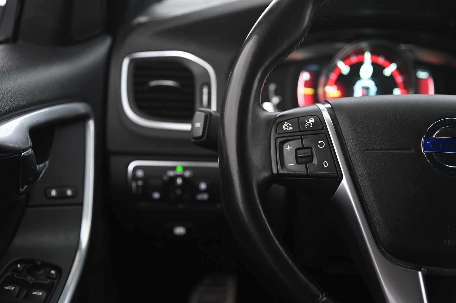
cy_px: 152
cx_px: 228
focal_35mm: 58
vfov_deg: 23.3
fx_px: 734
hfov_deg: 34.5
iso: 2000
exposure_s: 1/15
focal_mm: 58
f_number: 4
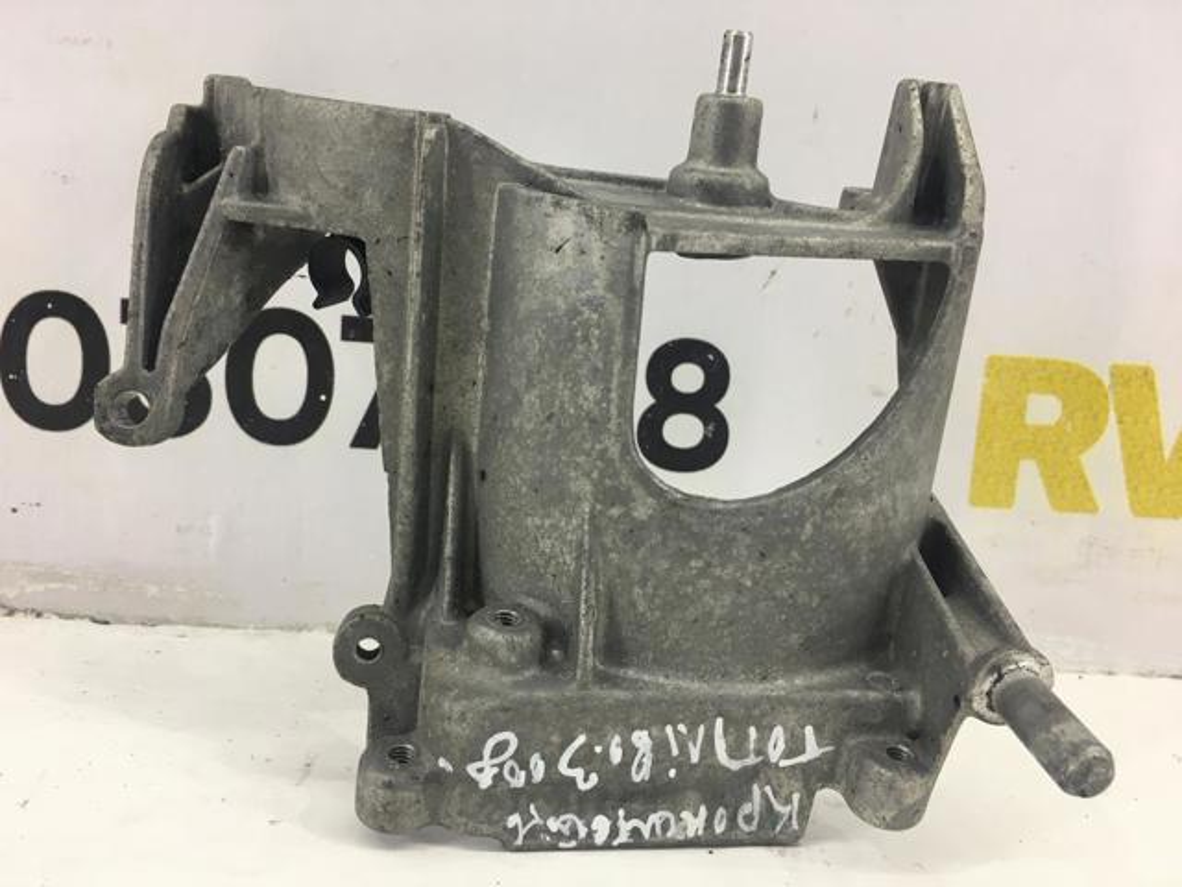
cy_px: 444
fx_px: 990
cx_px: 591
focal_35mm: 29
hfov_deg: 61.7
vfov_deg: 48.2
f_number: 2.2
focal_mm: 4.15
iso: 25
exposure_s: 1/33
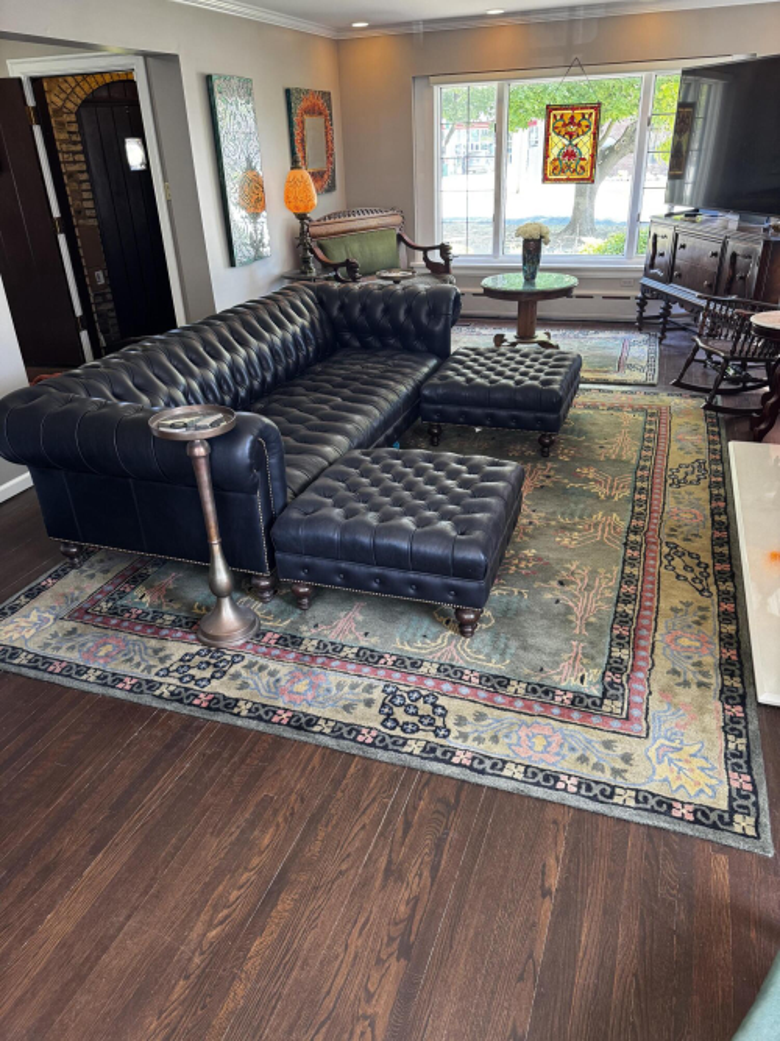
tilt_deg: -26.0
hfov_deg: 56.8
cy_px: 520
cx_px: 390
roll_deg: +1.8
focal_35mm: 24
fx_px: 721
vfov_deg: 71.6
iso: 200
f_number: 1.78
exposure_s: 1/60
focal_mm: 6.76
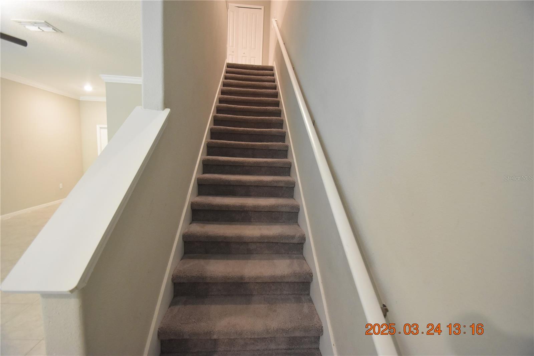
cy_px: 178
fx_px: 222
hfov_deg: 100.4
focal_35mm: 15
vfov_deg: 77.3
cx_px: 267
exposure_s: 1/60
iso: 2800
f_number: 3.5
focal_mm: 10
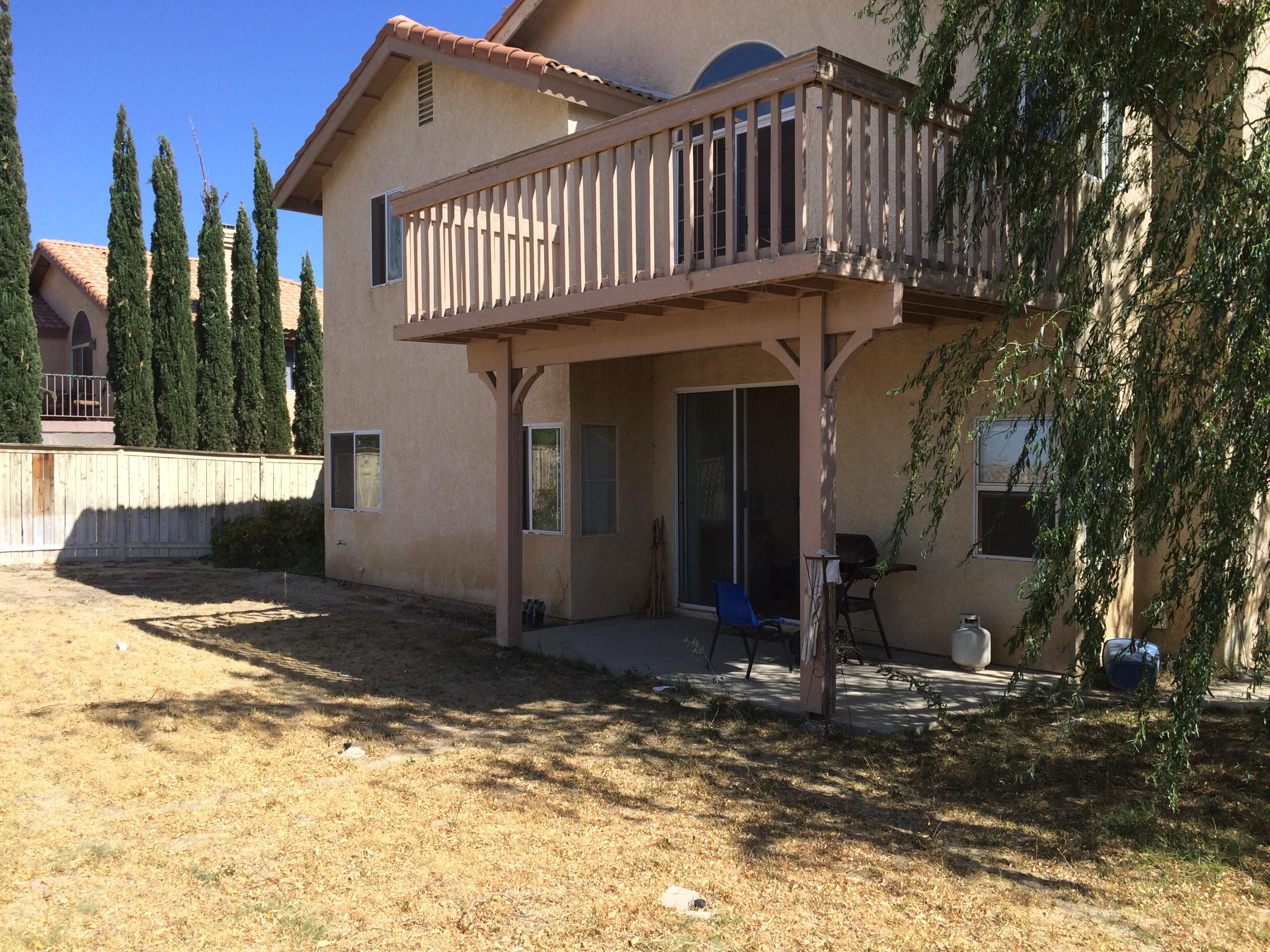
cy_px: 476
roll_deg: +1.4
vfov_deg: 48.2
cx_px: 635
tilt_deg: -2.3
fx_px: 1064
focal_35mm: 29
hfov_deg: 61.7
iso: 32
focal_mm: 4.15
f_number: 2.2
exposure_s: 1/1368
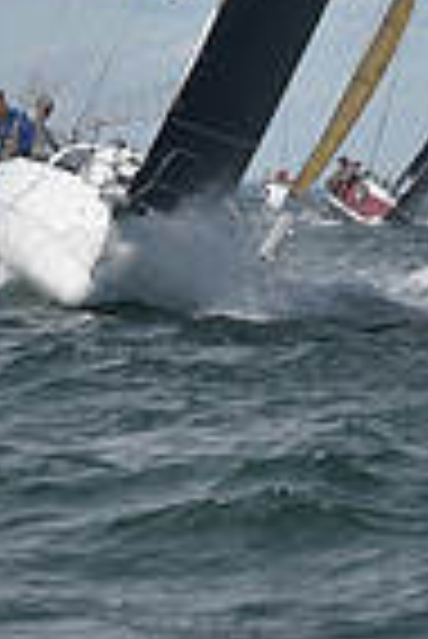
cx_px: 417
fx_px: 5088
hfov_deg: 4.8
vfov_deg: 7.0
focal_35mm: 286
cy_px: -594
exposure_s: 1/800
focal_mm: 70
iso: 320
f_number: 9
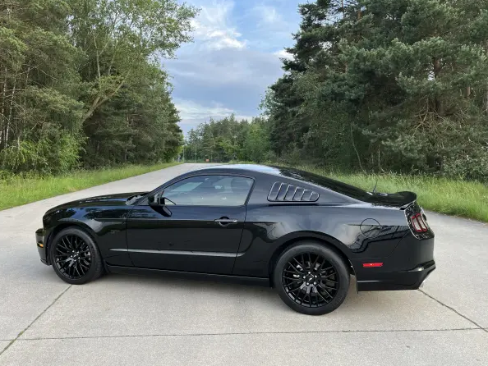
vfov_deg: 49.8
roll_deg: -0.3
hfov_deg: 63.4
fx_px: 395
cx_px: 227
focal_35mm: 28
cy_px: 185
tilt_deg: -3.2
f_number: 1.6
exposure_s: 1/134
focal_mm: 5.1
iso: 32
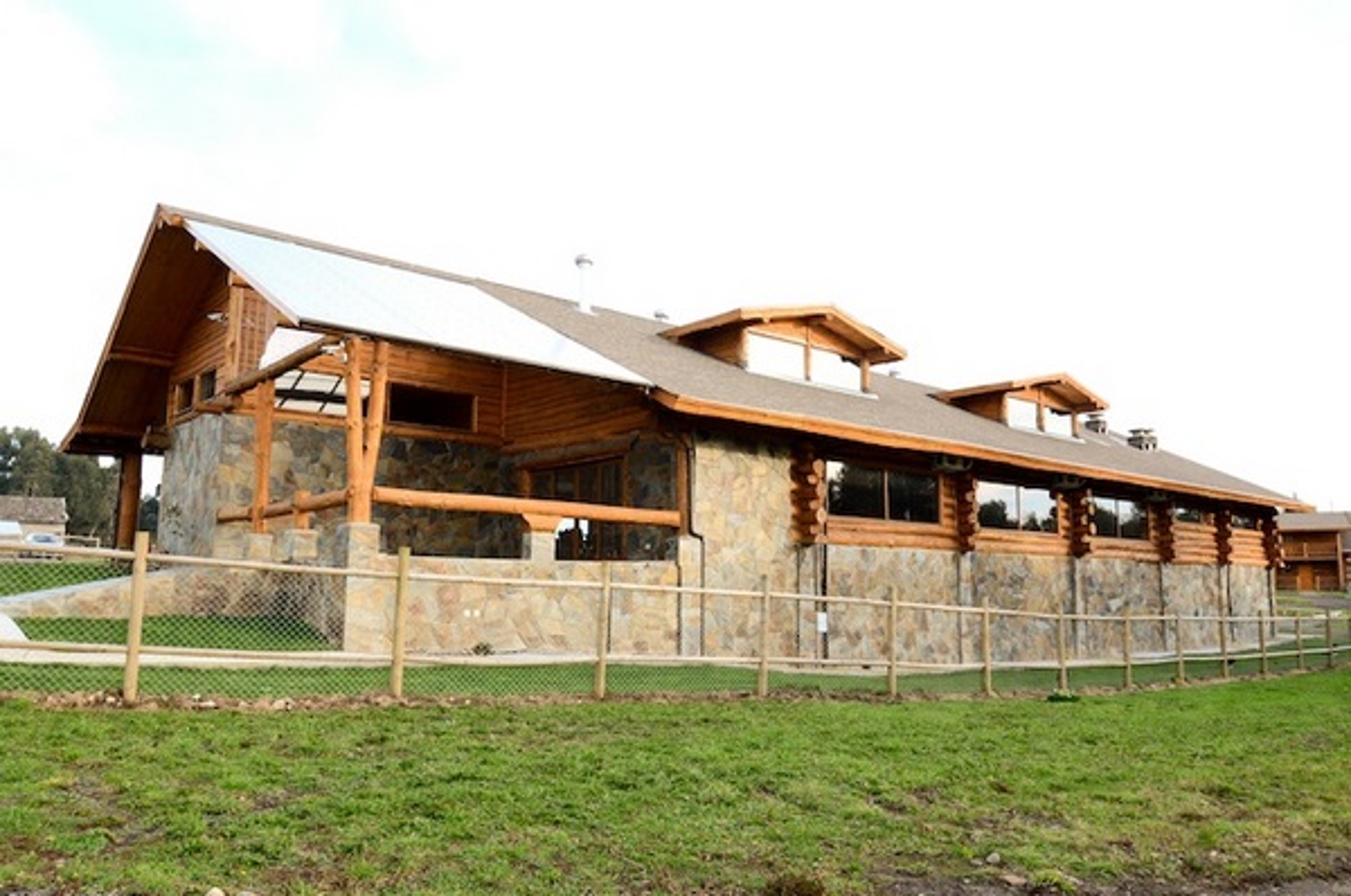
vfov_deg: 50.3
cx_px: 676
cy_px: 448
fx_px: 955
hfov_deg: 70.5
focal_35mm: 26
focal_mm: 17
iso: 100
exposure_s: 1/60
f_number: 5.6
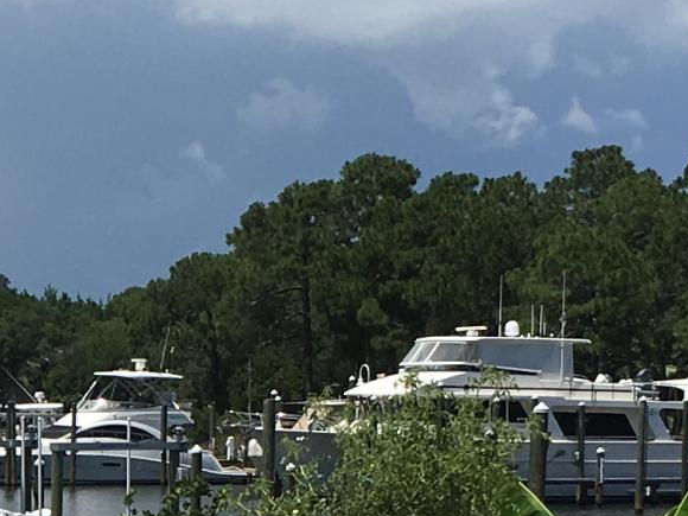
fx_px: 2981
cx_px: -215
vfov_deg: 9.7
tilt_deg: -4.9
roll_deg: -0.6
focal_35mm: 150
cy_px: 706
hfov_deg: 12.7
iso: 25
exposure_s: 1/3344
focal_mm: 4.15
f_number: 2.2
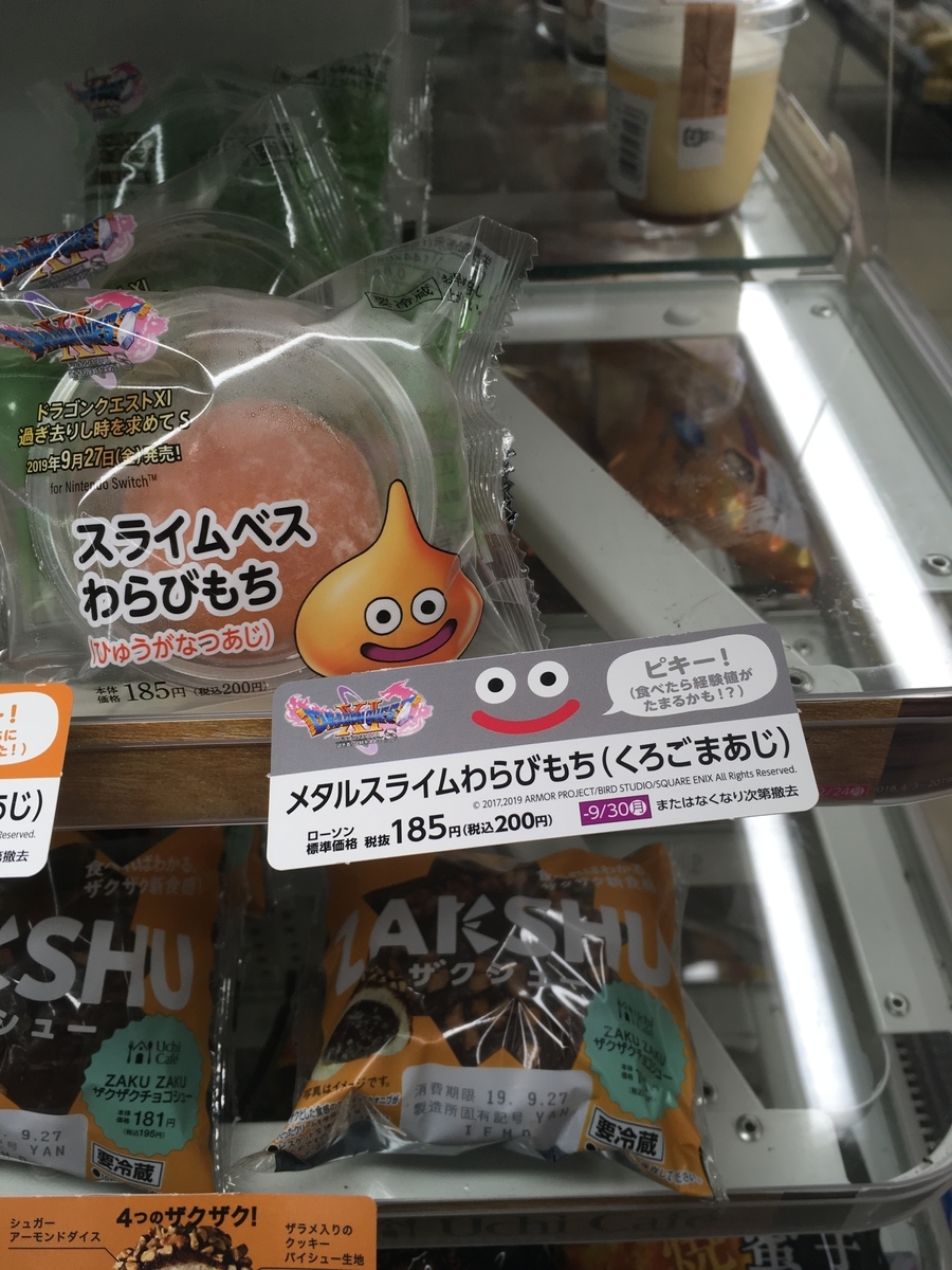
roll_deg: -1.1
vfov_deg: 61.7
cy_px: 635
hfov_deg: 48.2
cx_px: 476
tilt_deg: -41.3
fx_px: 1063
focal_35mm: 29
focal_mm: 4.15
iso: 25
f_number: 2.2
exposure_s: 1/120
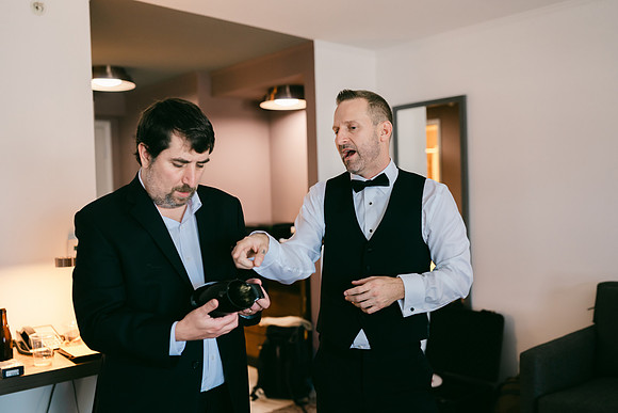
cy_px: 207
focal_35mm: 36
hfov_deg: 52.6
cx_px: 316
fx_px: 625
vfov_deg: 36.5
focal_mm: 35
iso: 400
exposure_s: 1/100
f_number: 2
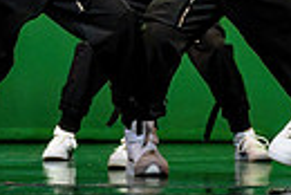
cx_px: 280
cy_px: -120
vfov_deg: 5.8
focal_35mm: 235
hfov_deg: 8.7
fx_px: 1902
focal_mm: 45
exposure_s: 1/270
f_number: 2.8
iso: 2000
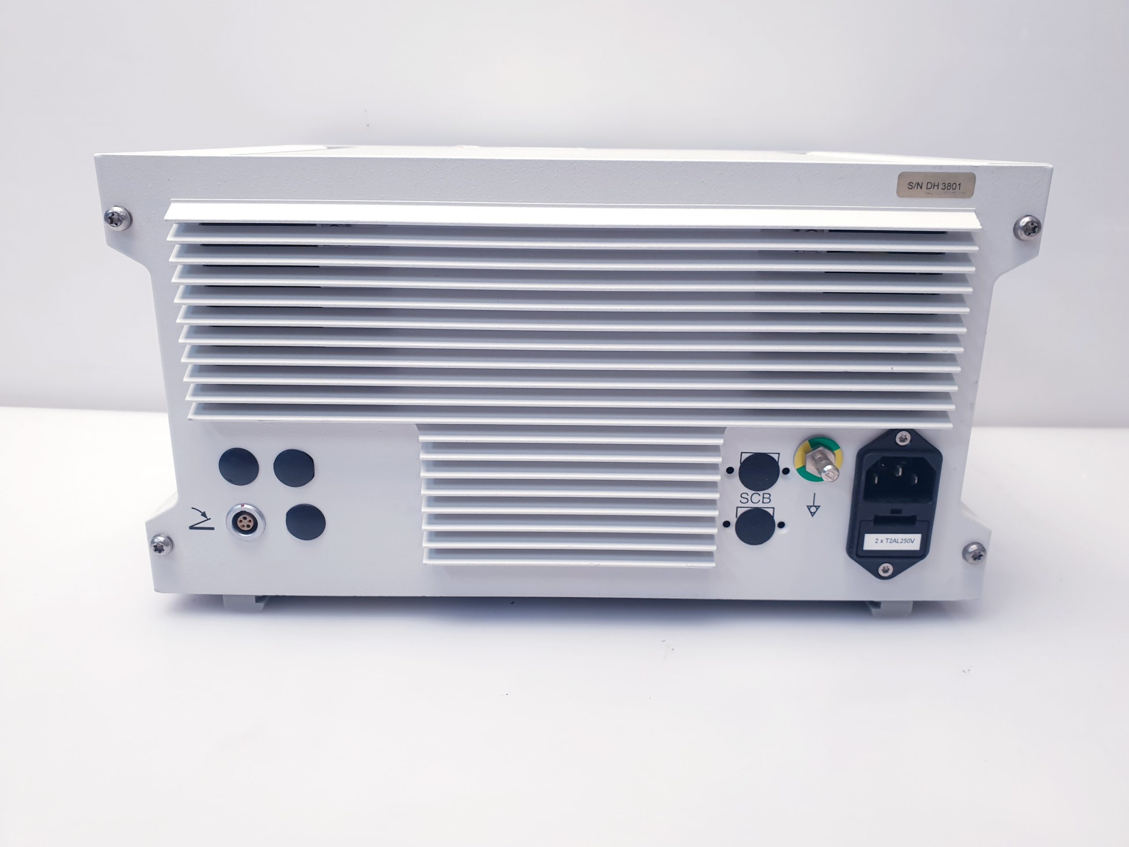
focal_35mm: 26
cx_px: 564
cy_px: 424
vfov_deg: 53.1
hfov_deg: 67.3
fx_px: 848
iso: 80
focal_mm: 4.3
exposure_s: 1/50
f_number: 2.4
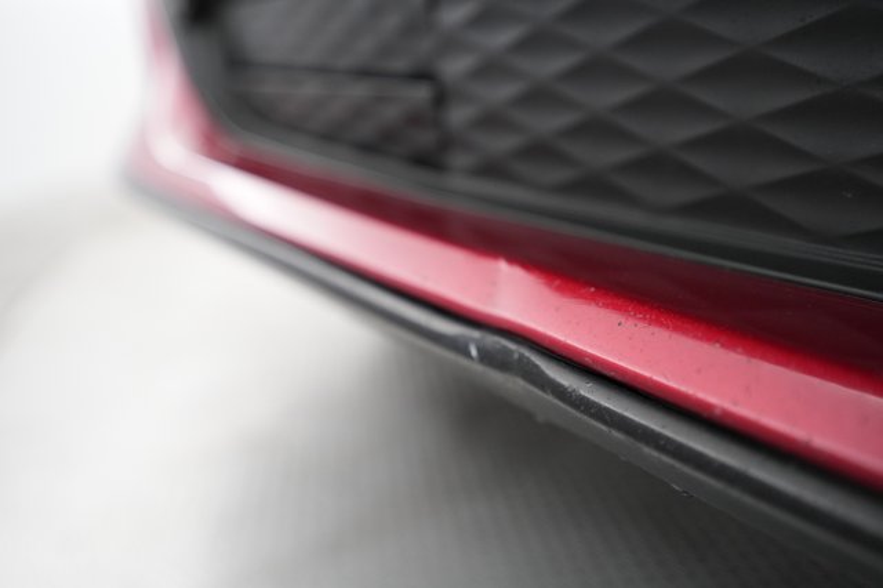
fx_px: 686
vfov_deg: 46.4
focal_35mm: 28
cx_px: 442
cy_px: 294
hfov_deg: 65.5
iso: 3200
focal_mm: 28
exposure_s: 1/100
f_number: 2.8
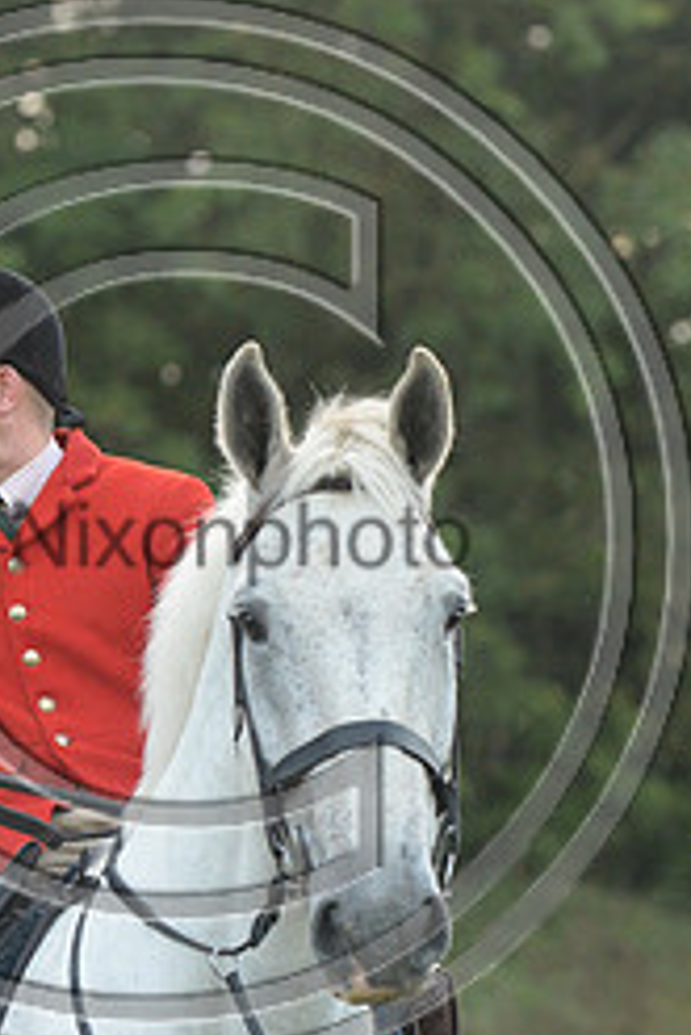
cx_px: 88
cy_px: 469
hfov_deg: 5.1
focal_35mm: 272
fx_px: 7820
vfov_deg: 7.6
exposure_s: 1/800
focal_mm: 116
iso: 2500
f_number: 3.2
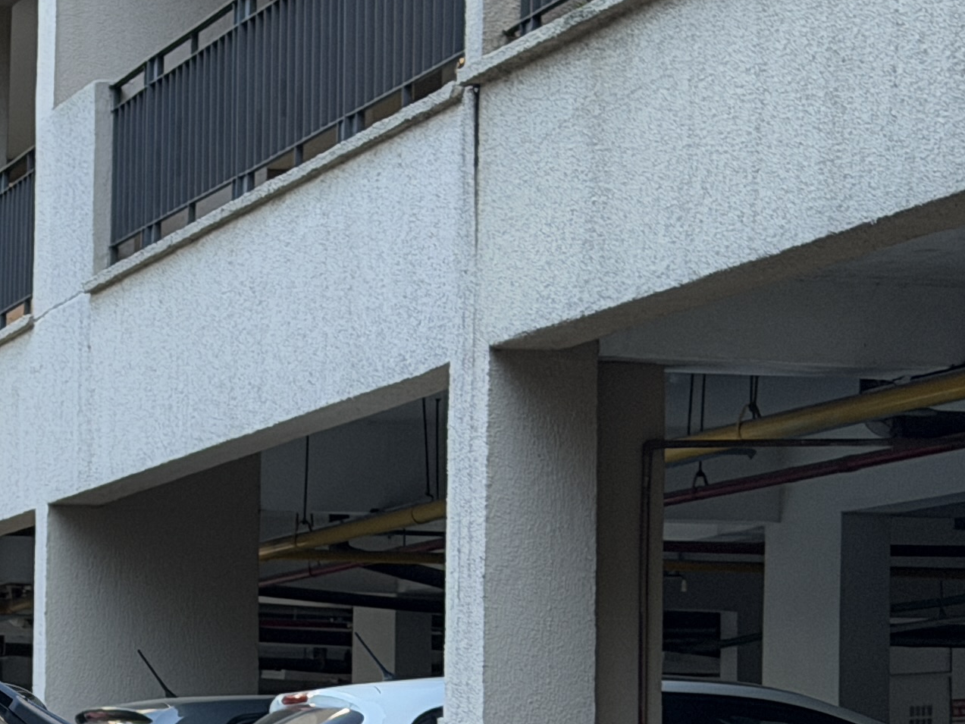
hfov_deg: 12.4
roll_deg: -0.2
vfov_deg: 9.7
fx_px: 4238
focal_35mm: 152
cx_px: -473
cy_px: 614
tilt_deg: +2.8
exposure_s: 1/292
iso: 80
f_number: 1.78
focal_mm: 6.76
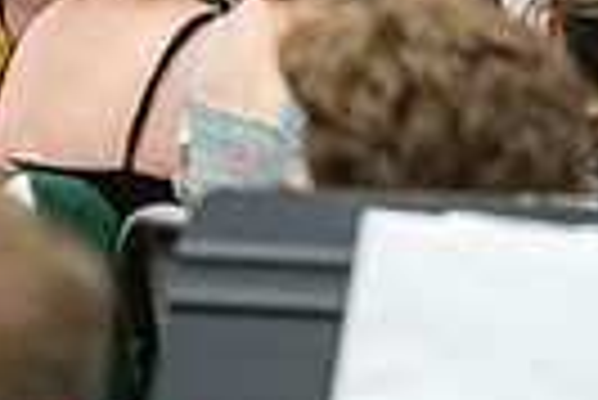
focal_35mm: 305
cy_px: -317
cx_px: 504
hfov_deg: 6.7
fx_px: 5072
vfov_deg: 4.5
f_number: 4
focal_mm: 70
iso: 10000
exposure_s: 1/500
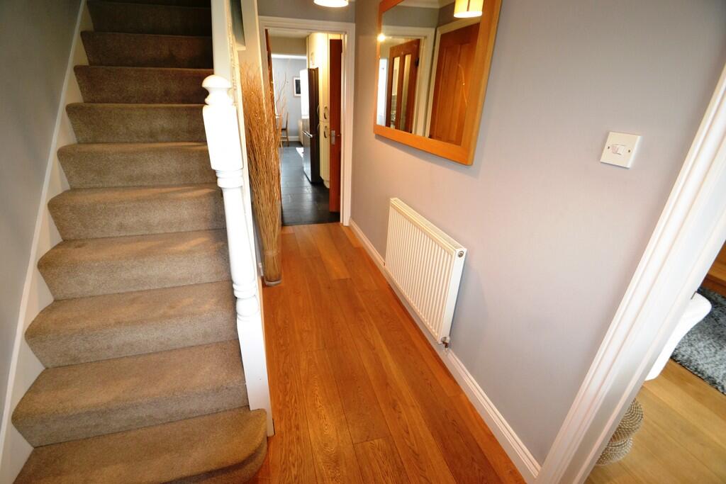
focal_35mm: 15
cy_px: 242
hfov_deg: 100.4
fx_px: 303
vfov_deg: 77.3
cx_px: 363
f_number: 3.5
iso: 1400
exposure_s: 1/60
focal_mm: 10
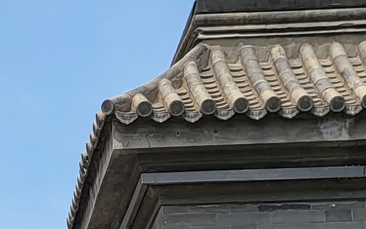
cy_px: 425
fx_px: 1516
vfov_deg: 8.3
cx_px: -199
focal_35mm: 152
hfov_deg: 13.0
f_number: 1.8
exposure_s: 1/2397
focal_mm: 5
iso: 40
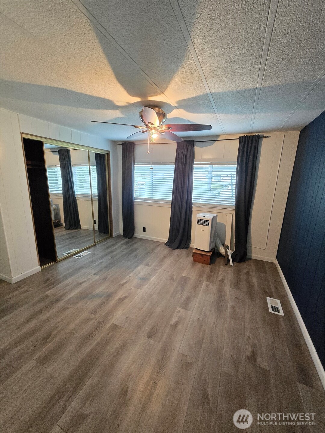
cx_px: 162
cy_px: 216
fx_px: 163
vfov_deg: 106.2
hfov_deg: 89.9
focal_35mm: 13
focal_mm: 2.2
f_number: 2.2
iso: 1600
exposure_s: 1/60
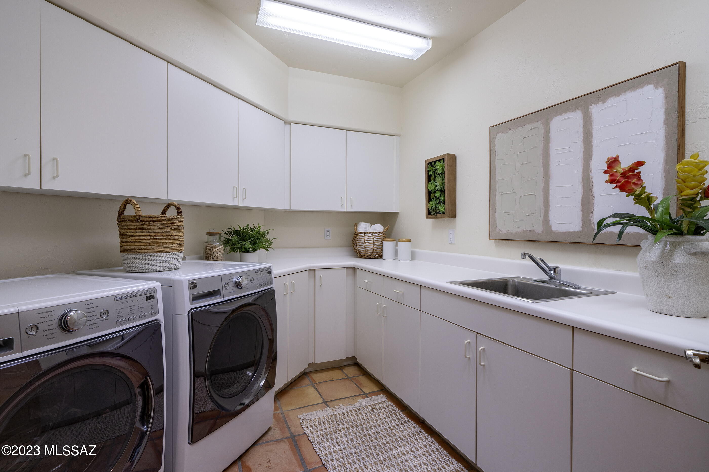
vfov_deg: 73.7
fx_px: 315
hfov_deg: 96.7
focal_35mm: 16
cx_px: 354
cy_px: 236
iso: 200
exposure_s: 1/8
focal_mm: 16
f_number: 11
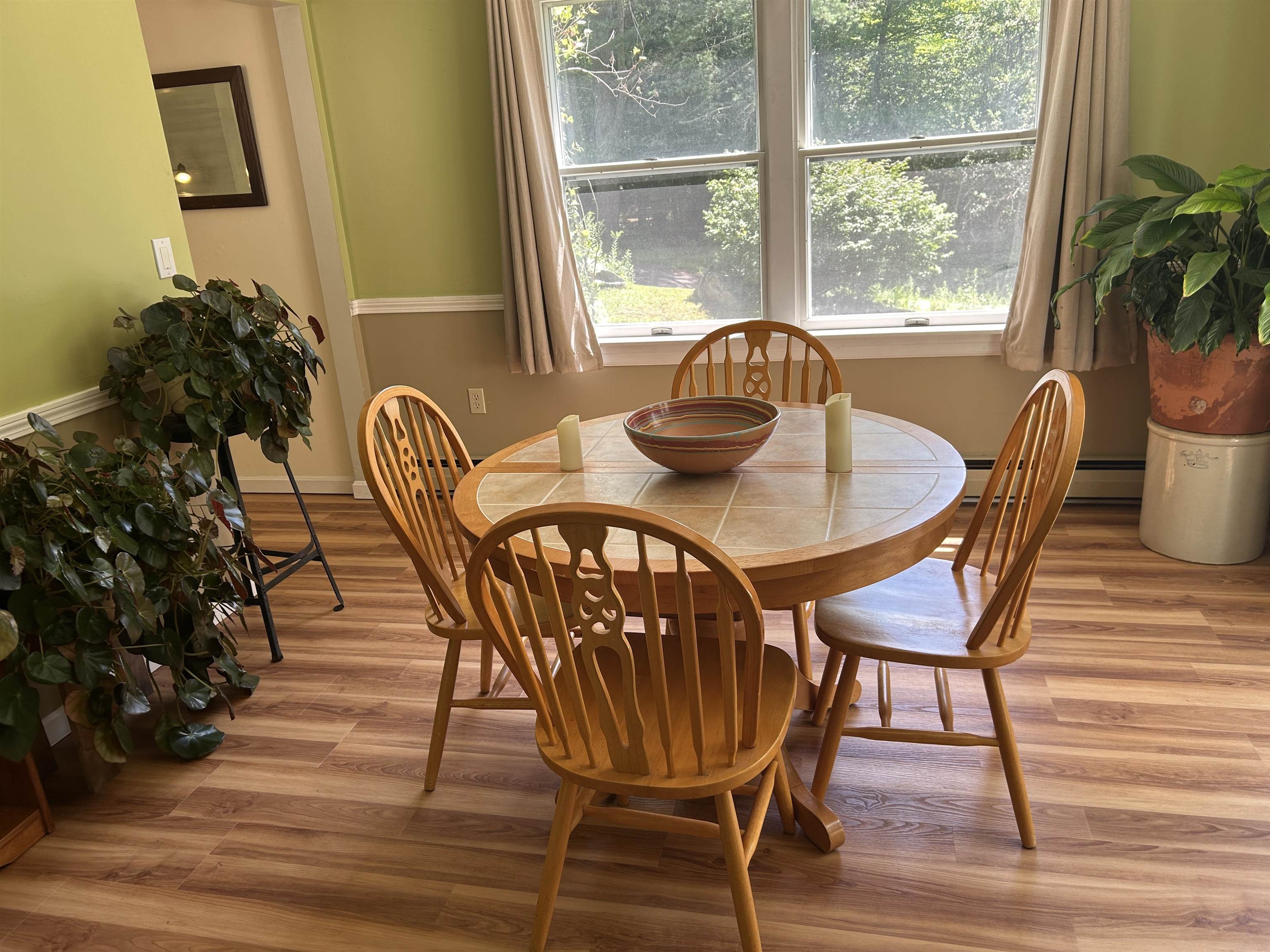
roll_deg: +3.6
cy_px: 476
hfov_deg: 67.3
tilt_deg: -17.7
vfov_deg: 53.1
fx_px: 954
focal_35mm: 26
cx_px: 635
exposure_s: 1/121
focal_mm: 5.7
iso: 40
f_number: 1.5
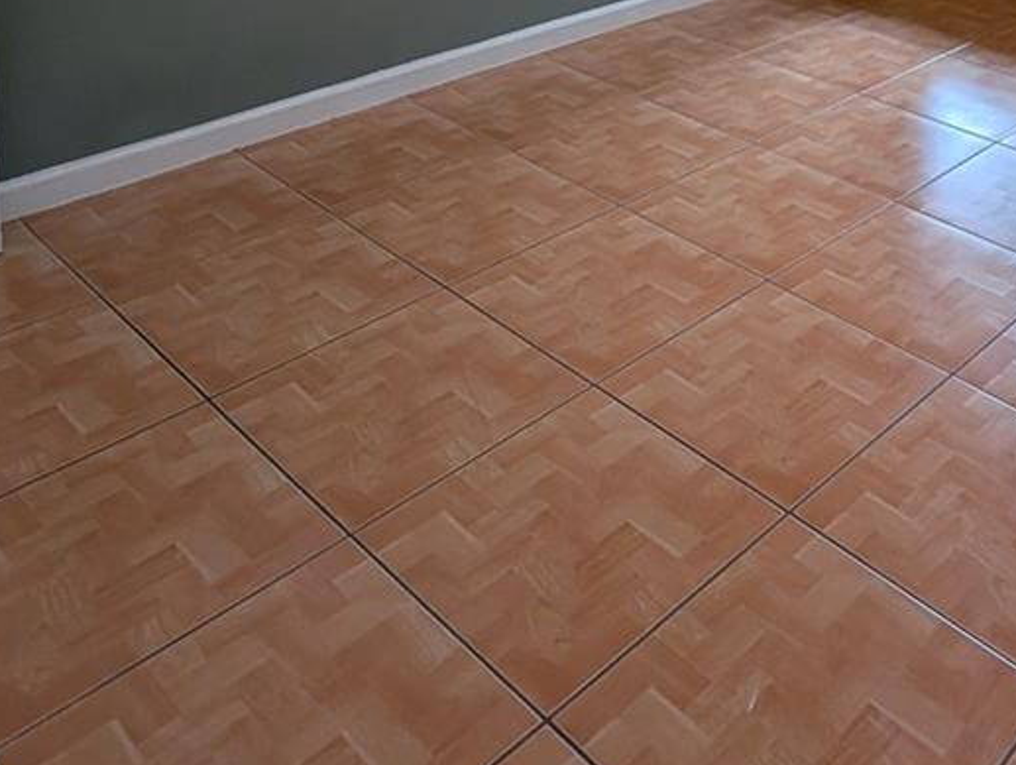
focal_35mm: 37
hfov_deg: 47.0
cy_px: -205
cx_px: 833
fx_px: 1087
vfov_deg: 31.1
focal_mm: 2.23
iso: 114
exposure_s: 1/60
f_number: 1.95
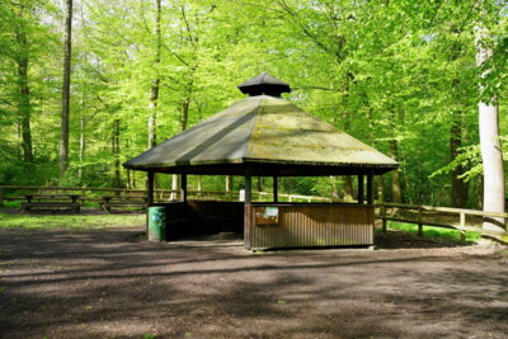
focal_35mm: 35
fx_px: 494
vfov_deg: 37.9
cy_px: 170
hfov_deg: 54.4
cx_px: 254
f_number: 8
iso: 200
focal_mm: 35
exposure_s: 1/60
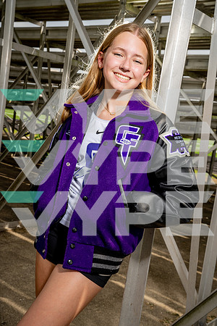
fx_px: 416
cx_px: 108
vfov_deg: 42.7
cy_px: 163
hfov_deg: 29.2
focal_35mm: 46
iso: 100
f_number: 8
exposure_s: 1/250
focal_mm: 46
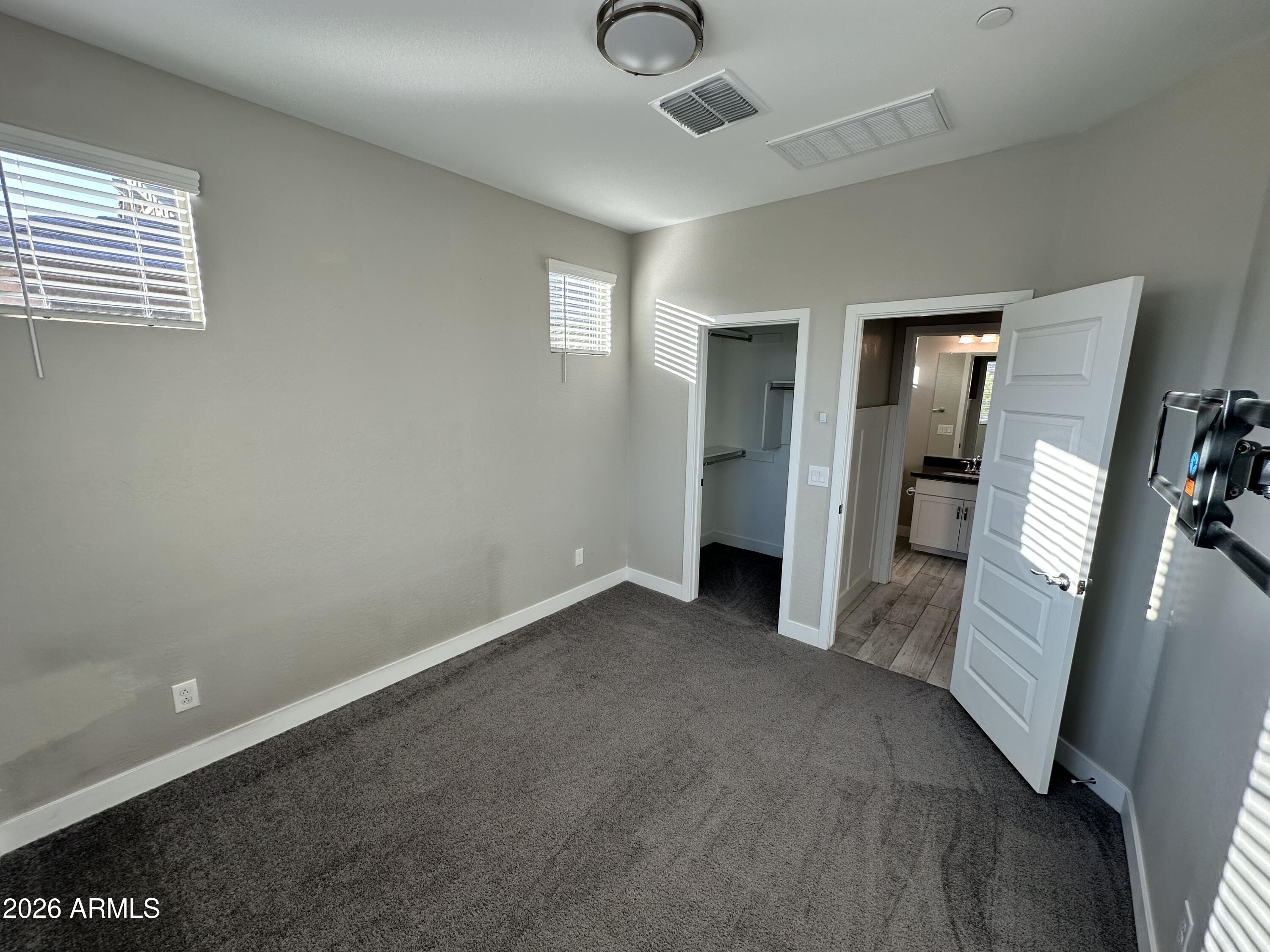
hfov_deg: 102.1
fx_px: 514
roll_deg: -0.7
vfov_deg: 85.7
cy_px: 476
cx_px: 635
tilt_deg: -9.5
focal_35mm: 14
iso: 50
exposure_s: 1/120
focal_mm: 2.22
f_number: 2.2
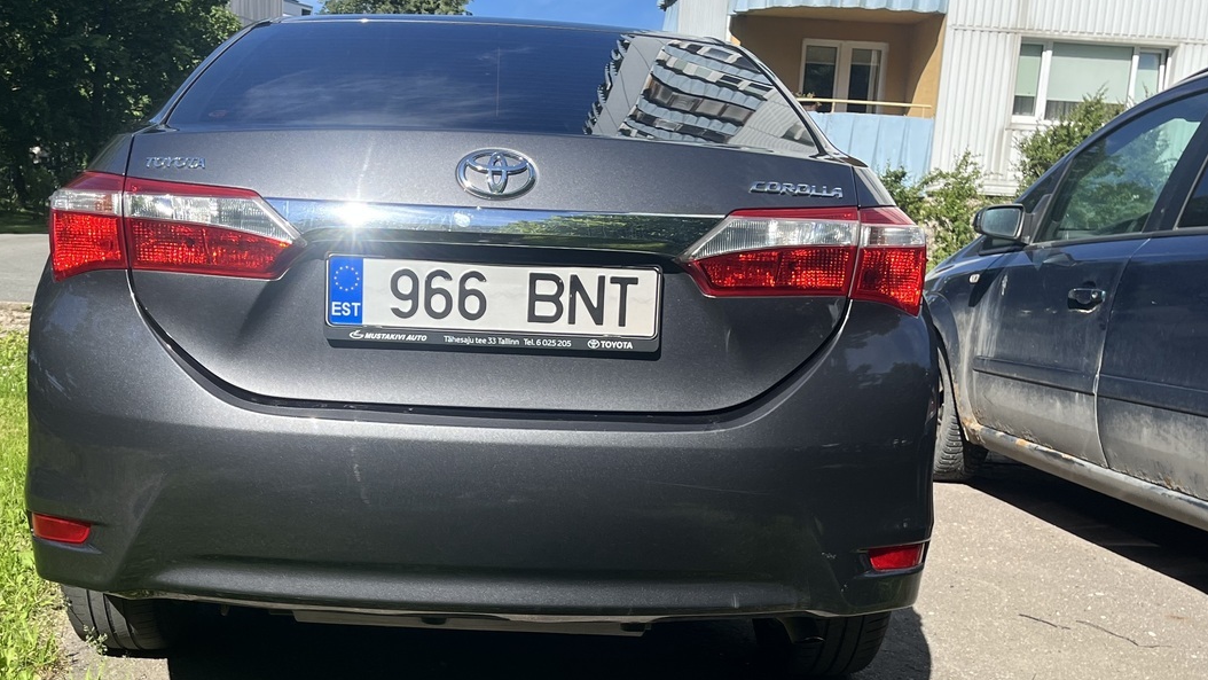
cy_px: 516
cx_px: 546
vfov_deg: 27.3
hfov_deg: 47.3
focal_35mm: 43
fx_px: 1377
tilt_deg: -11.6
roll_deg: -2.4
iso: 50
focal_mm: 5.1
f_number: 1.6
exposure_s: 1/2062
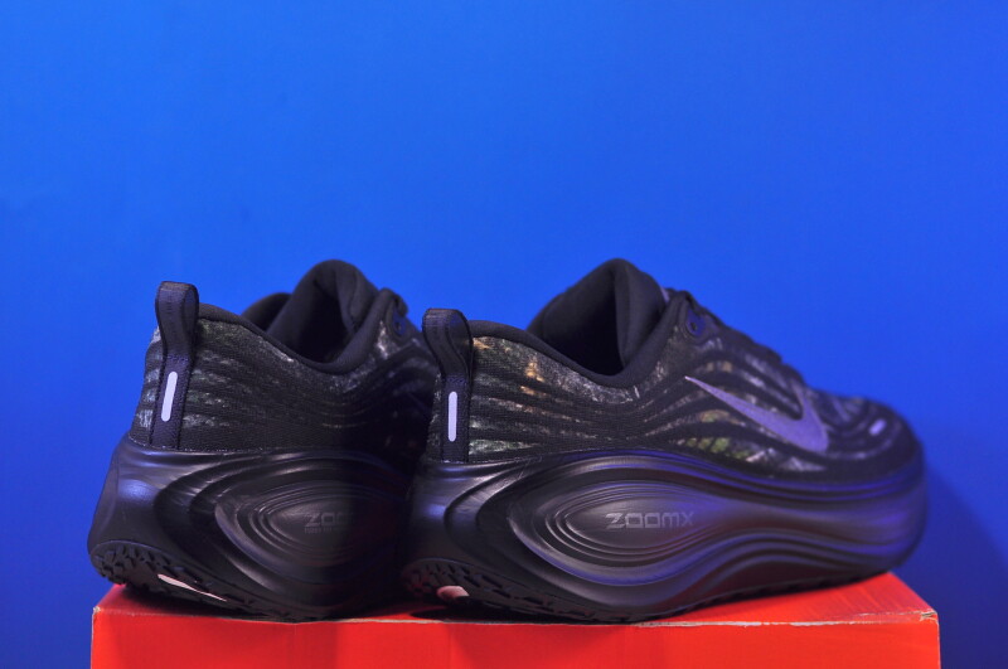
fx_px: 2097
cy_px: 334
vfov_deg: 18.1
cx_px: 504
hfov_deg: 27.0
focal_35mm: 75
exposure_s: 1/320
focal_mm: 50
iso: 250
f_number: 2.5
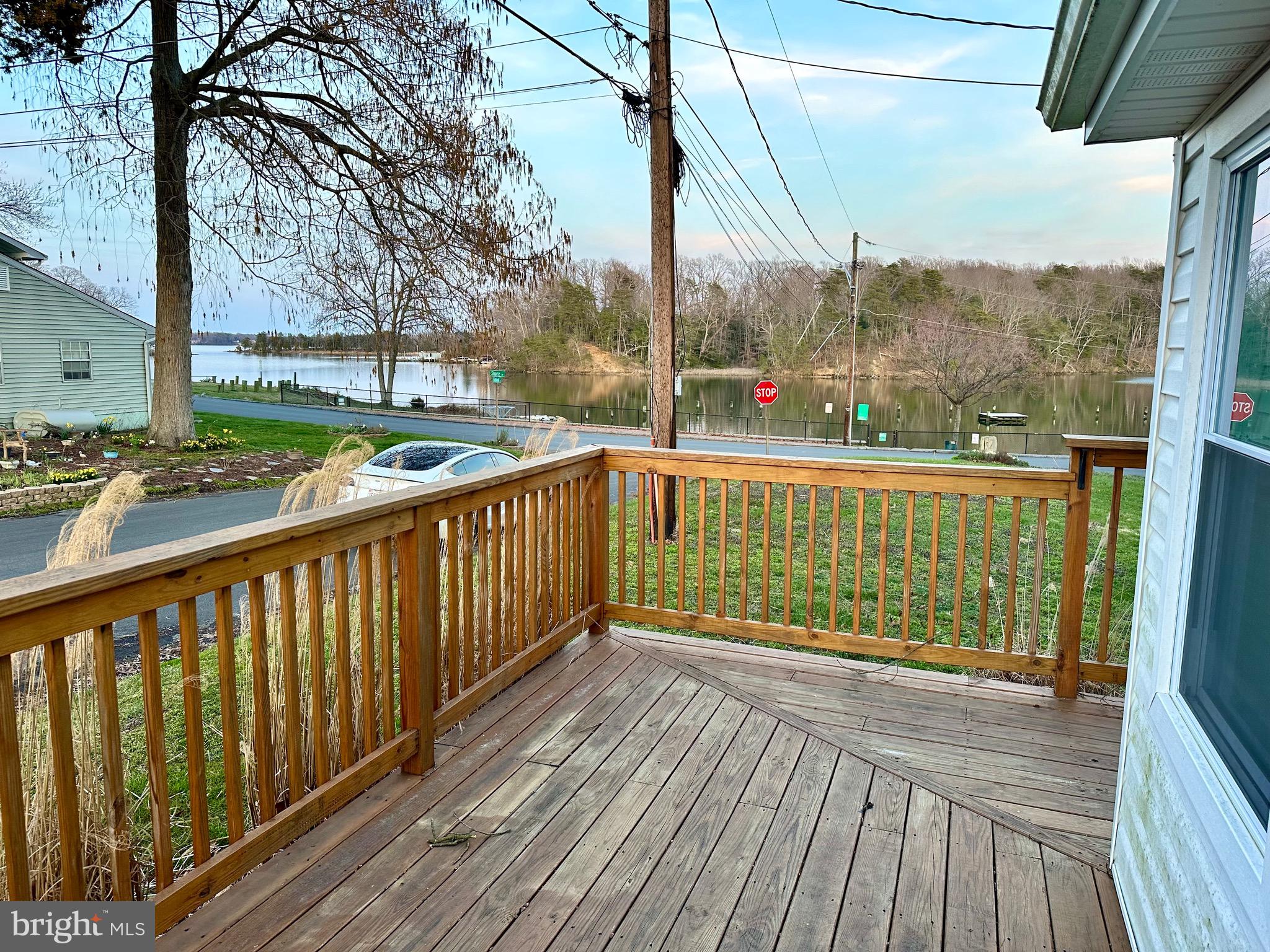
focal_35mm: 24
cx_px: 635
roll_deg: -0.6
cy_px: 476
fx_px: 881
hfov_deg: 71.6
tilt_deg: -8.1
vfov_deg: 56.8
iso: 100
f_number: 1.78
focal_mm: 6.86
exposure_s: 1/121
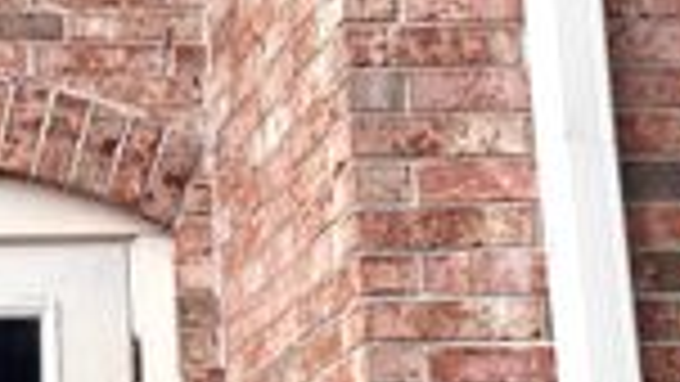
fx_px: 1695
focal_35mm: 94
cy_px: 542
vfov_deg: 12.4
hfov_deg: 19.5
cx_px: -360
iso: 50
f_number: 1.6
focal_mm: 5.96
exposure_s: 1/918
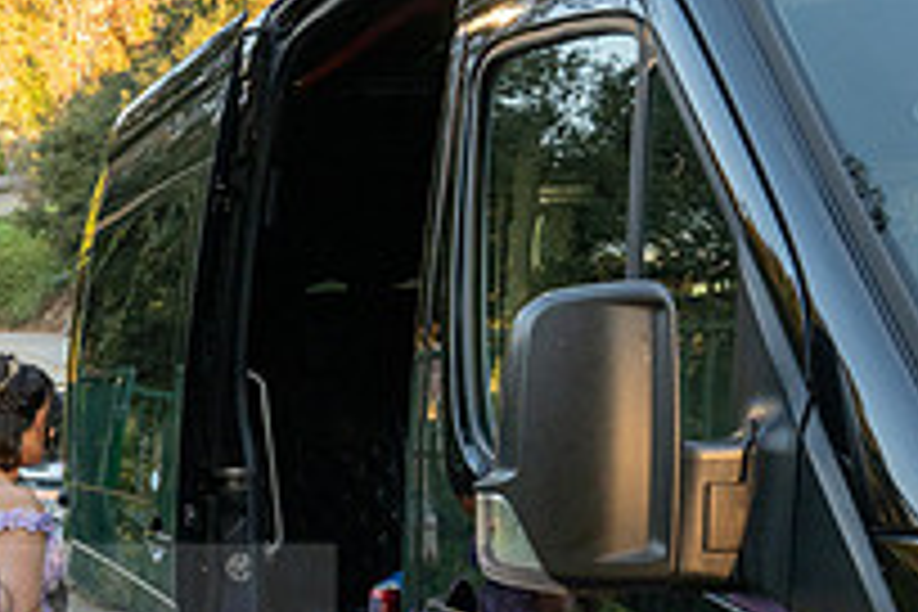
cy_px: 650
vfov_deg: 18.5
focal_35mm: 71
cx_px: -45
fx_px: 1810
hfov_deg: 26.6
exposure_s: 1/160
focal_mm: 25
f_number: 9
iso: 1000
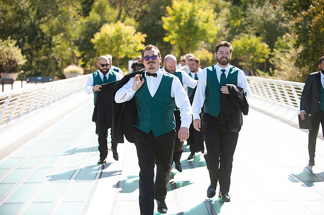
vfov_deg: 16.6
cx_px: 162
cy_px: 108
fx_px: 738
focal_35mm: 82
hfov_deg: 24.8
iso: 2000
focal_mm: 82
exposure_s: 1/8000
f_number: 2.8
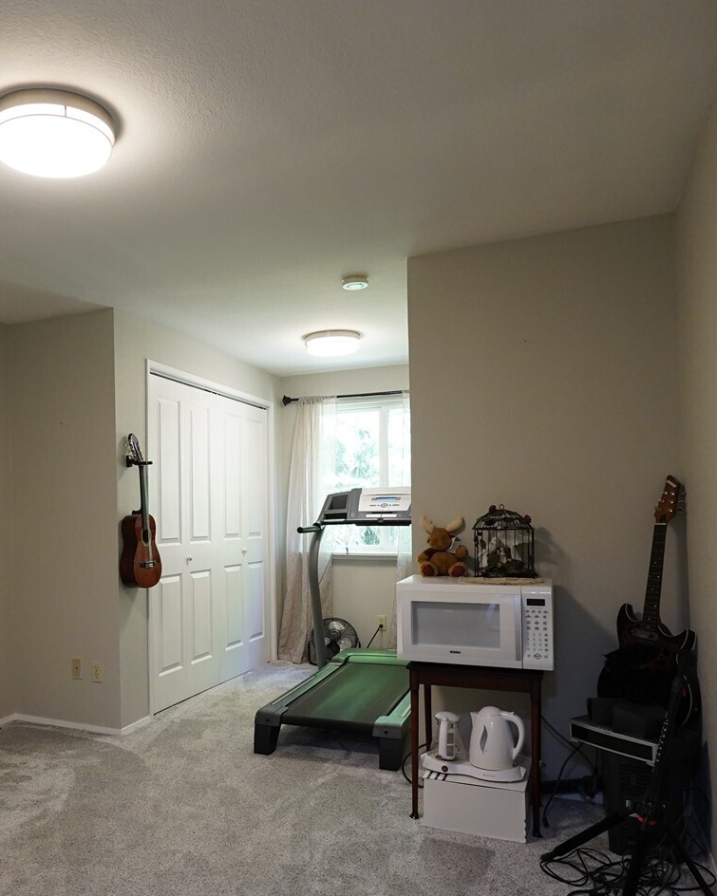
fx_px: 716
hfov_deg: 51.5
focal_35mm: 27
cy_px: 498
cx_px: 204
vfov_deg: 63.9
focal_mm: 11
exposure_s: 1/160
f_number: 3.2
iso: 1600
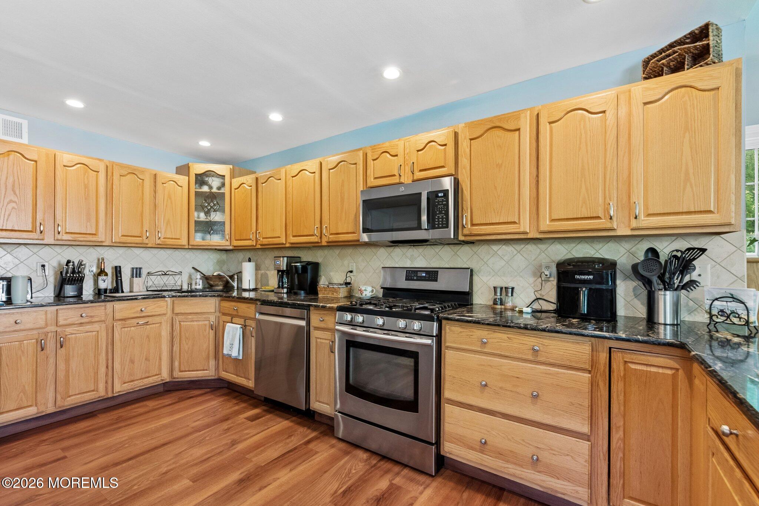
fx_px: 316
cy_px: 253
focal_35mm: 15
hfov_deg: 100.4
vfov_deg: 77.3
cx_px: 380
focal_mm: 15
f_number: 7.1
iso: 1000
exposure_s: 1/15
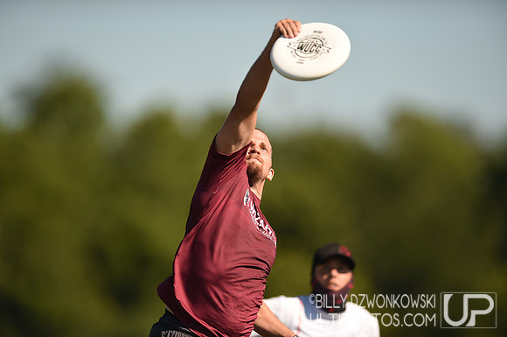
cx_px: 254
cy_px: 168
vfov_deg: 3.4
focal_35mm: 400
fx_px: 5625
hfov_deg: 5.2
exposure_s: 1/2000
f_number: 3.2
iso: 100
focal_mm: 400
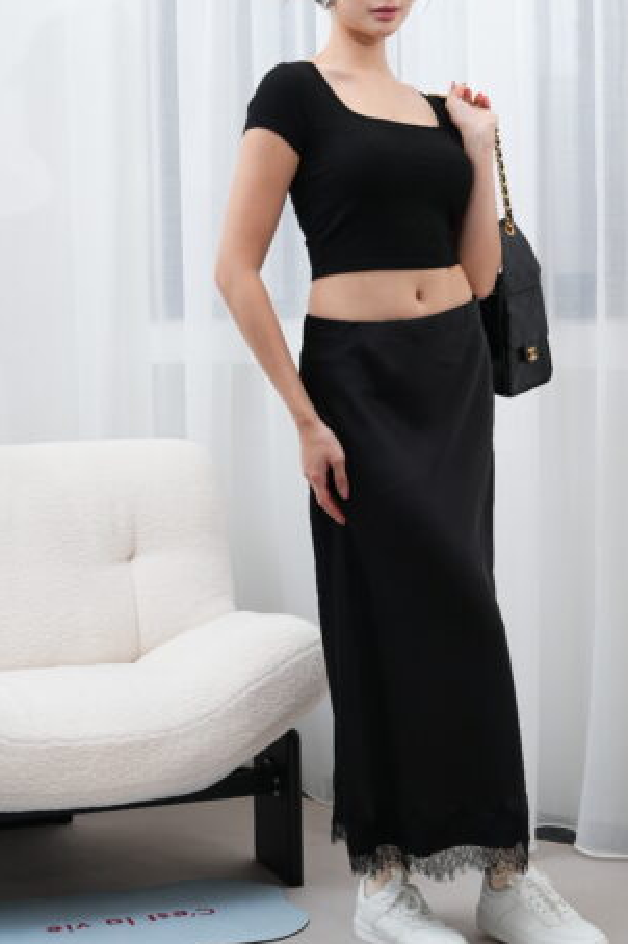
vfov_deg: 26.9
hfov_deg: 18.1
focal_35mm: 75
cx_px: 433
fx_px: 1965
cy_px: 353
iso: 250
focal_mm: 54
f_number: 5
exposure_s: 1/200
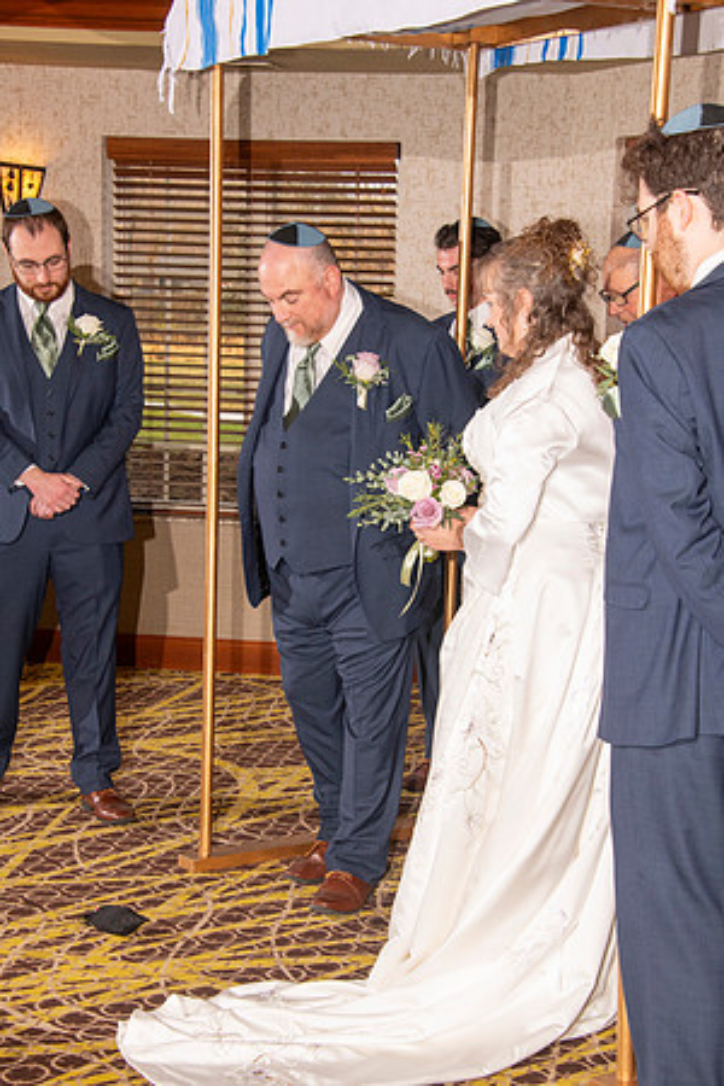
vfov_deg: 29.7
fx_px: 2051
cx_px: 362
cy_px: 543
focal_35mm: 68
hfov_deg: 20.0
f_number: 9
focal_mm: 68
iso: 1000
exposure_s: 1/160
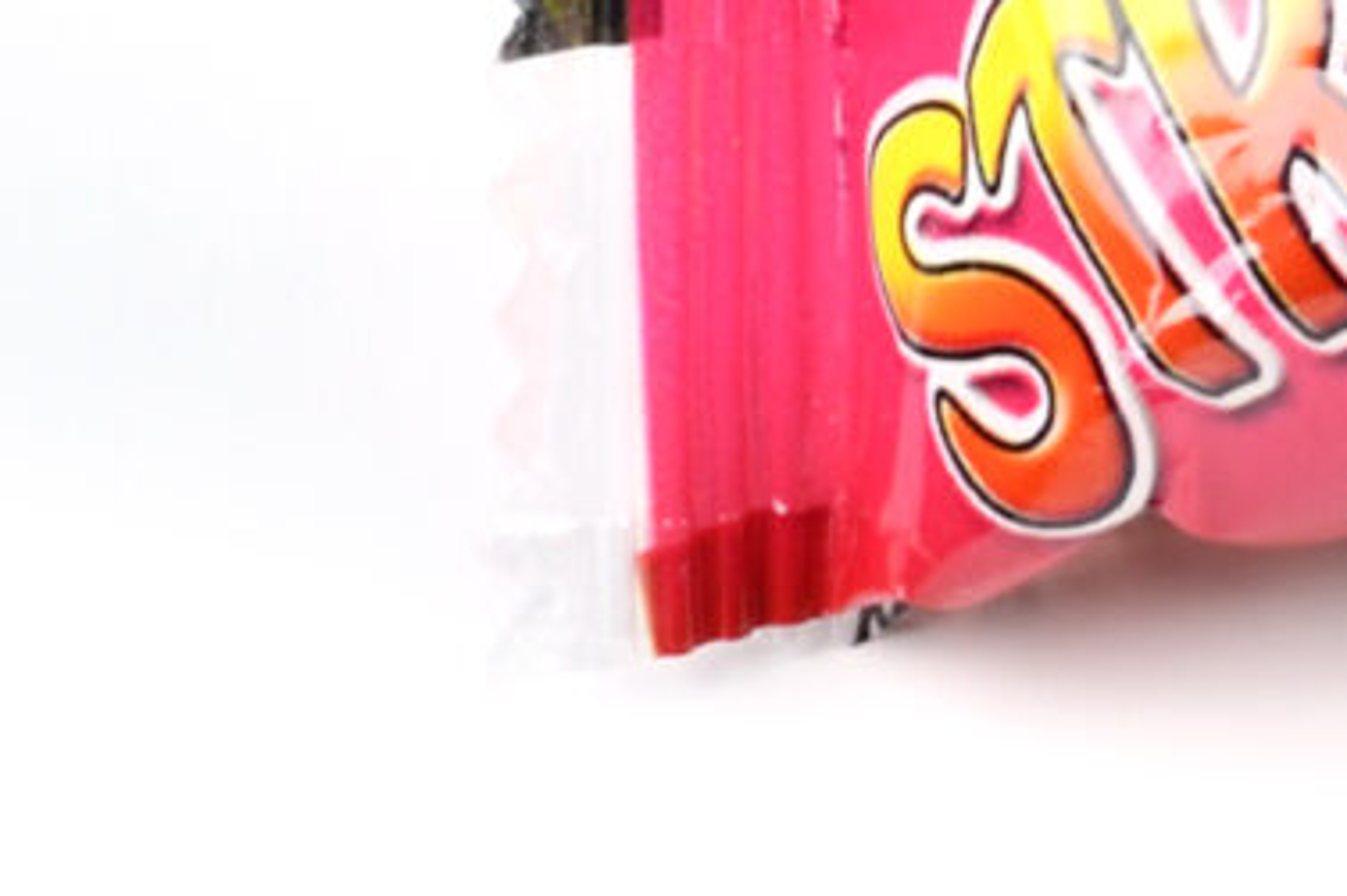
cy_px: 91
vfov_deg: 1.3
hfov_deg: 1.9
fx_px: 39867
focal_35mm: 1066
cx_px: 3973
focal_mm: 105
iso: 100
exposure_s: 1/3
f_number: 20
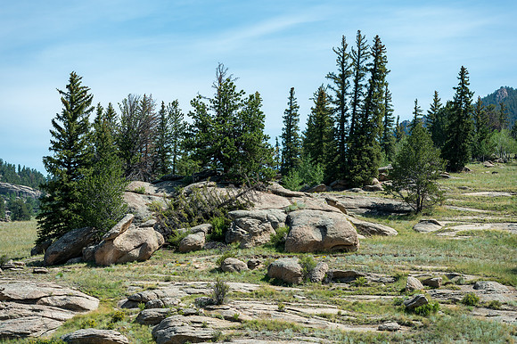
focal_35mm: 102
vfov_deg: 13.4
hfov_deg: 20.0
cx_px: 258
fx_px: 1464
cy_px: 172
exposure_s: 1/800
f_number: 6.3
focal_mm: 102
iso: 160
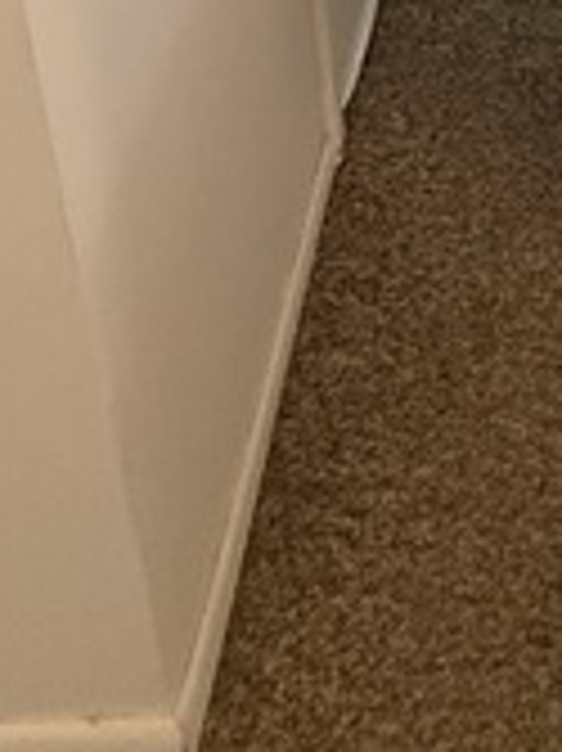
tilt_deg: -15.3
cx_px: 670
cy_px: -556
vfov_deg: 22.5
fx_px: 1214
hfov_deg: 23.8
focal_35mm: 56
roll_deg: +1.2
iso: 320
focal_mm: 2.22
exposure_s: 1/60
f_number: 2.2
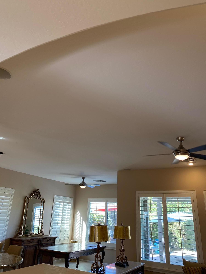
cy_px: 137
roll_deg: -2.7
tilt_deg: +23.2
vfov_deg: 67.3
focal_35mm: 26
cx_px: 103
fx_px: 206
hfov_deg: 53.1
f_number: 1.8
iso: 100
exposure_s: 1/120
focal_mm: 4.25
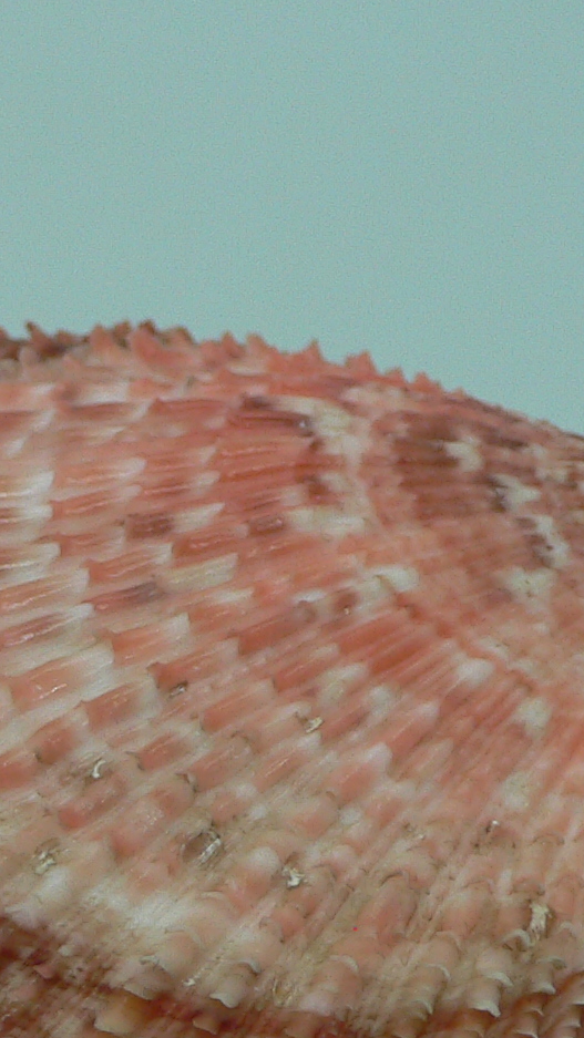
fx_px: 2258
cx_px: 230
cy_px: 764
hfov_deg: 14.7
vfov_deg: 25.6
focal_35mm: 82
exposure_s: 1/60
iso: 100
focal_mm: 4.6
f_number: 2.8
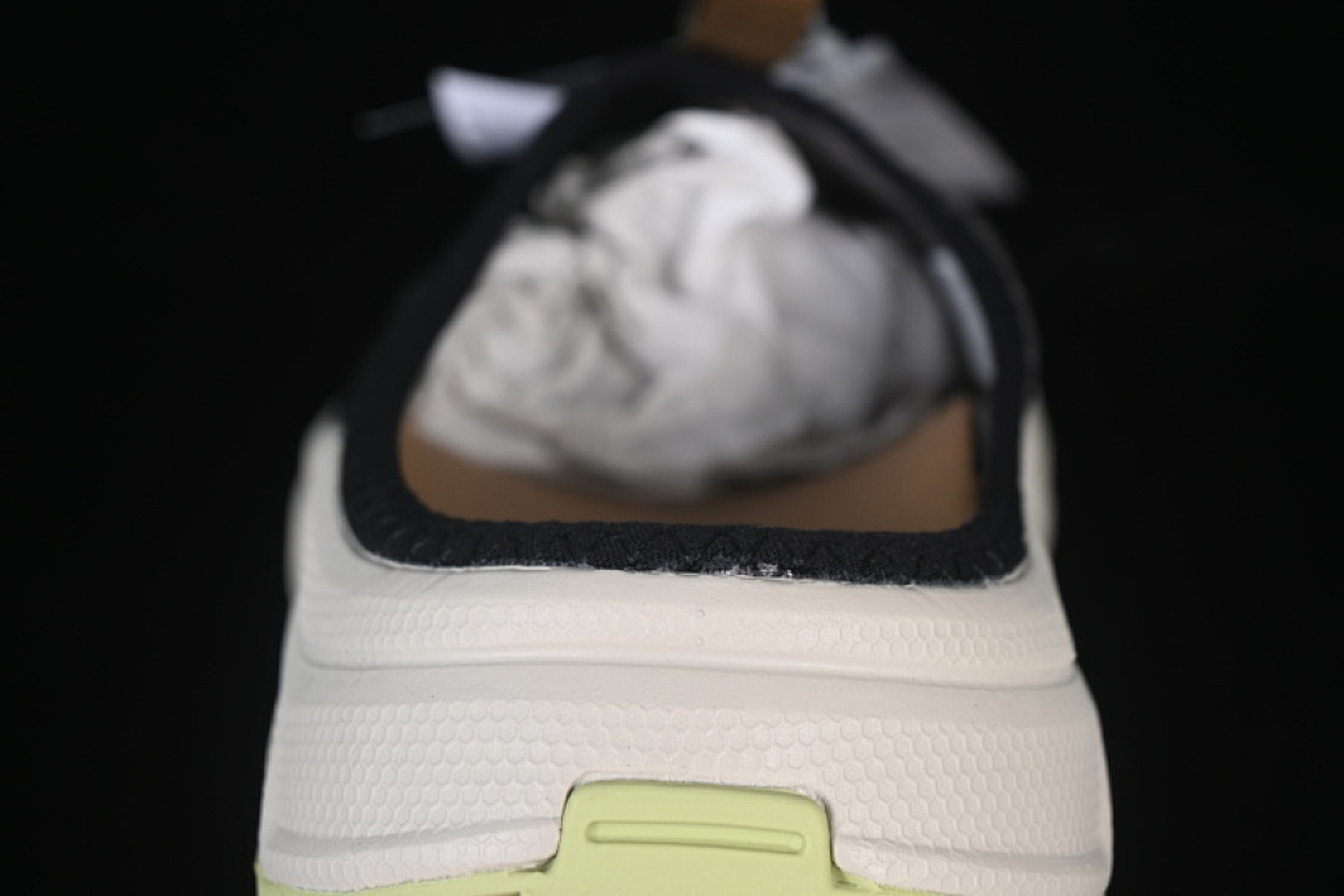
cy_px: 448
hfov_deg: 27.0
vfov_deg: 18.2
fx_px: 2800
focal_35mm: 75
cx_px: 672
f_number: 6.3
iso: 160
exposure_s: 1/50
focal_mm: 50
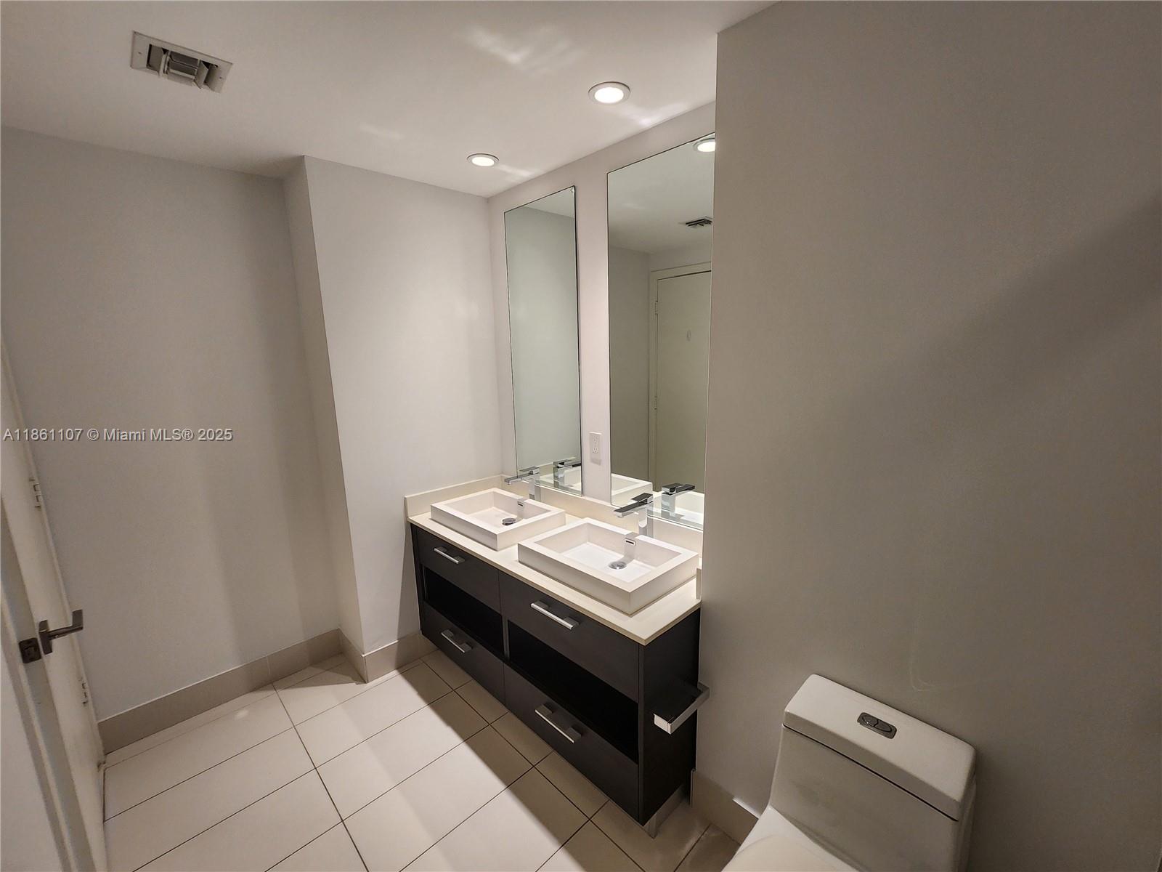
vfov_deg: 89.9
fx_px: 436
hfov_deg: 106.2
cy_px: 436
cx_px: 581
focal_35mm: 13
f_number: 2.2
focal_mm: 2.2
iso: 200
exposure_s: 1/60
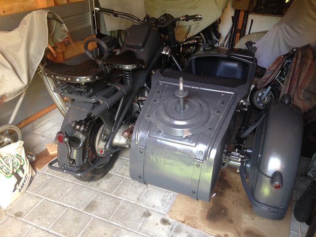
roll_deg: -0.2
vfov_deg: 42.9
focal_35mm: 33
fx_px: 301
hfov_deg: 55.4
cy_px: 118
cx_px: 158
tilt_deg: -29.7
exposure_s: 1/20
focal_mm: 4.12
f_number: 2.4
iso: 100
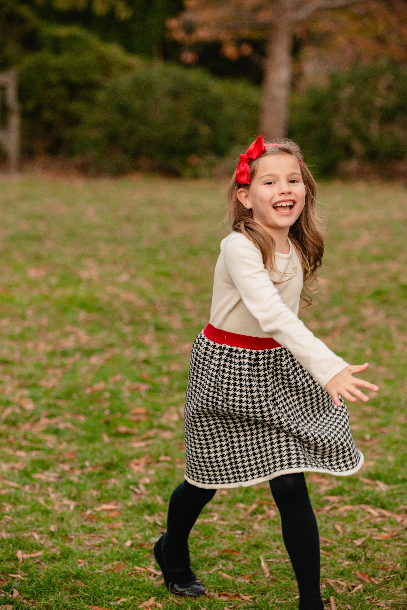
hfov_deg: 11.0
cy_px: 305
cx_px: 204
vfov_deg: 16.4
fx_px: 2118
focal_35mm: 125
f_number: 4
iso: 1250
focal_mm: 125
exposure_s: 1/500
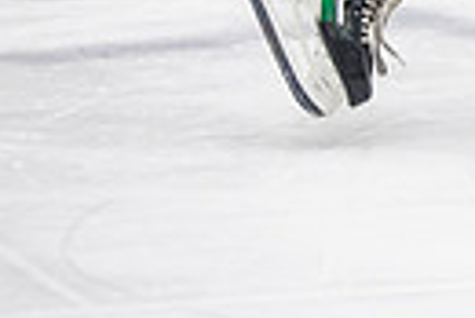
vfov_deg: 2.7
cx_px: 968
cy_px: -313
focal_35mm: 503
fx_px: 6644
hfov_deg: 4.0
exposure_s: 1/640
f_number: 3.2
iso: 2000
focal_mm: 110
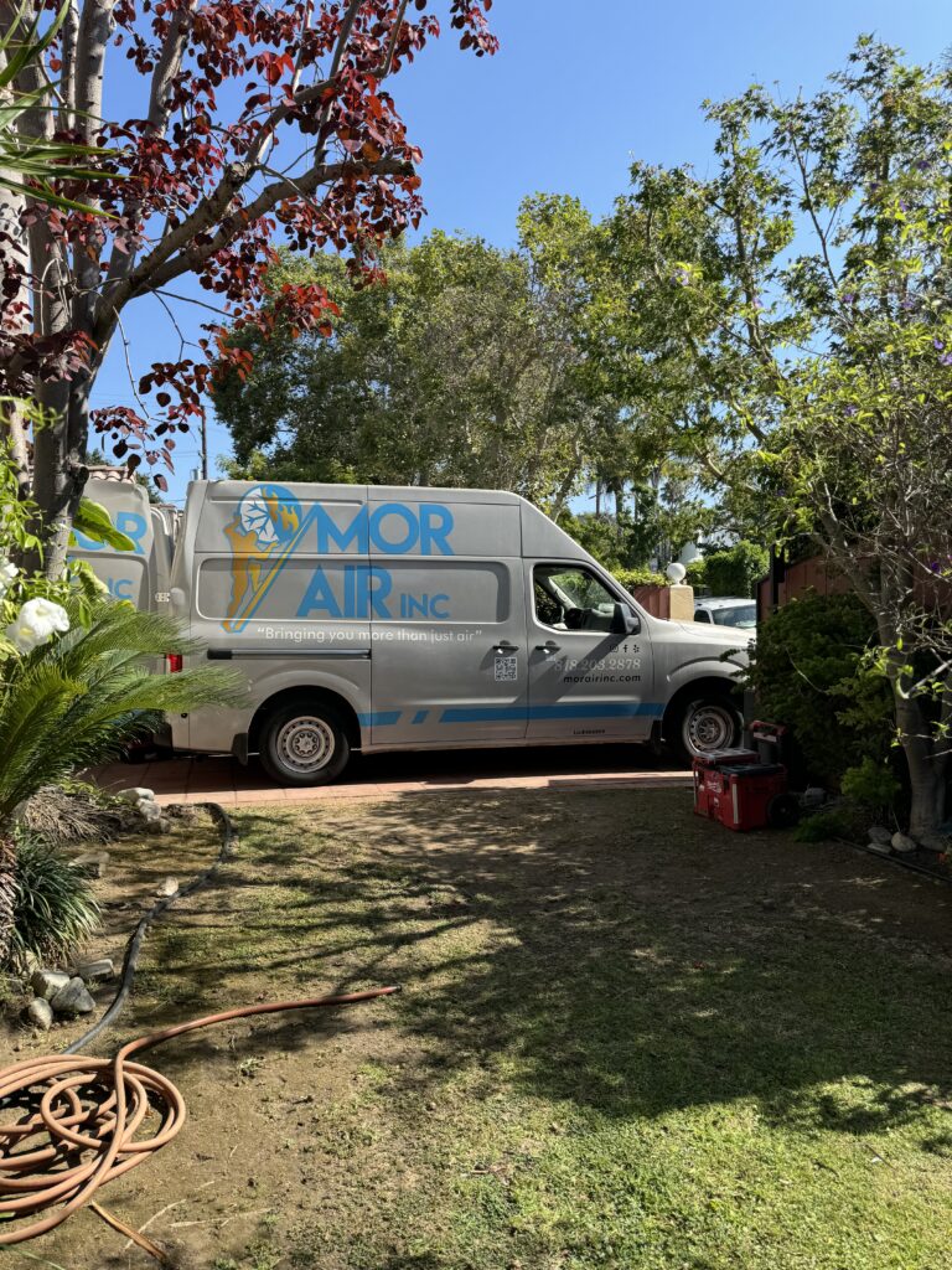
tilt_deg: -0.6
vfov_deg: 71.6
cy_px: 635
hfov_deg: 56.8
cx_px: 476
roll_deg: +0.1
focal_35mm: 24
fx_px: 880
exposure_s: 1/1869
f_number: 1.78
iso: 80
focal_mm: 6.76
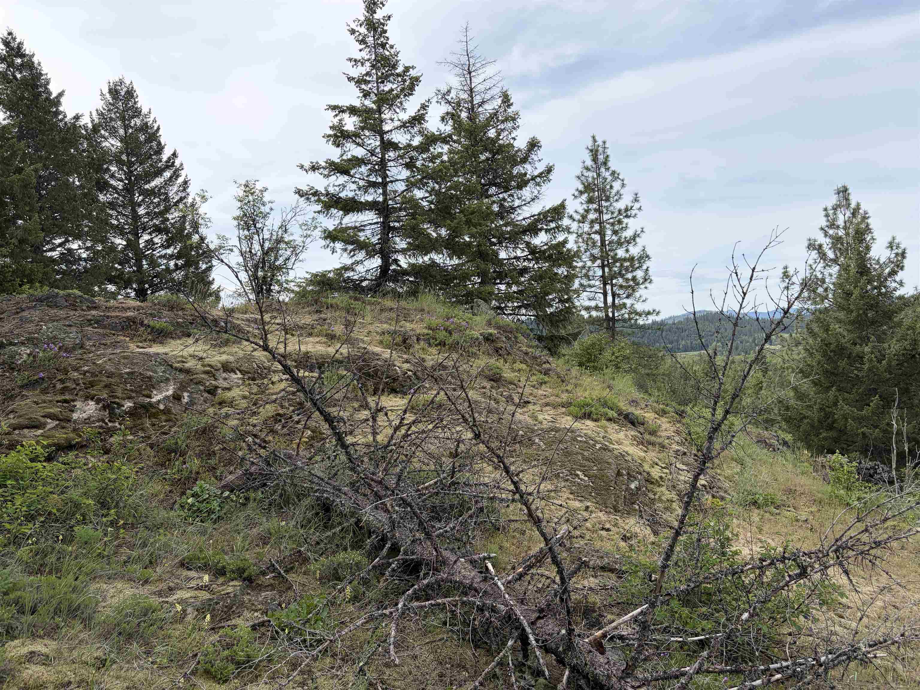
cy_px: 345
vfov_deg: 53.1
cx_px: 460
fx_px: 691
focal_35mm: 26
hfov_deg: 67.3
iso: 50
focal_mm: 5.96
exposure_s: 1/2364
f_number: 1.6
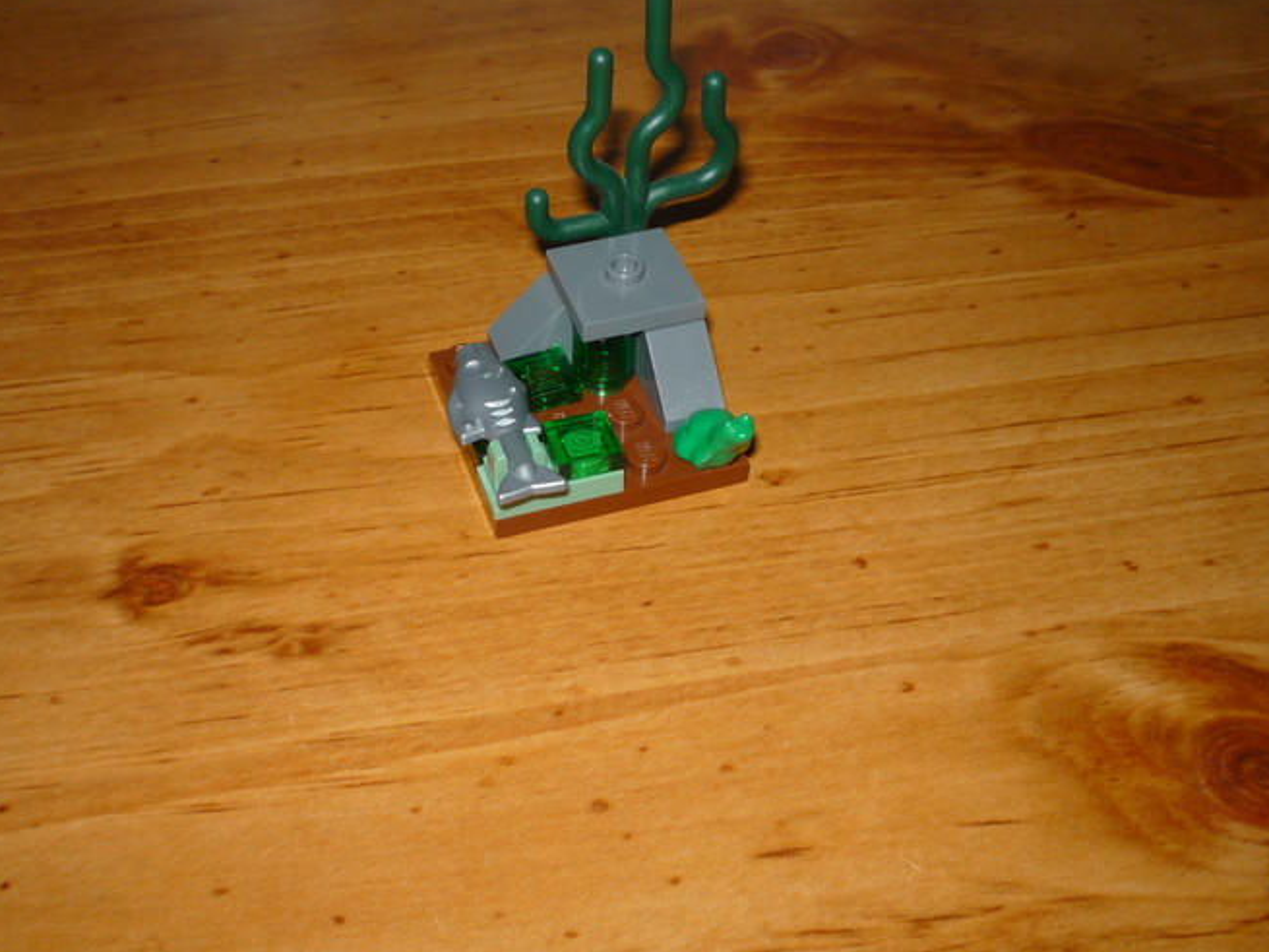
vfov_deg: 32.8
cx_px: 581
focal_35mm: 44
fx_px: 1613
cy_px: 429
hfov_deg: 42.9
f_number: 4
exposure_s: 1/30
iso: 100
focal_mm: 5.2
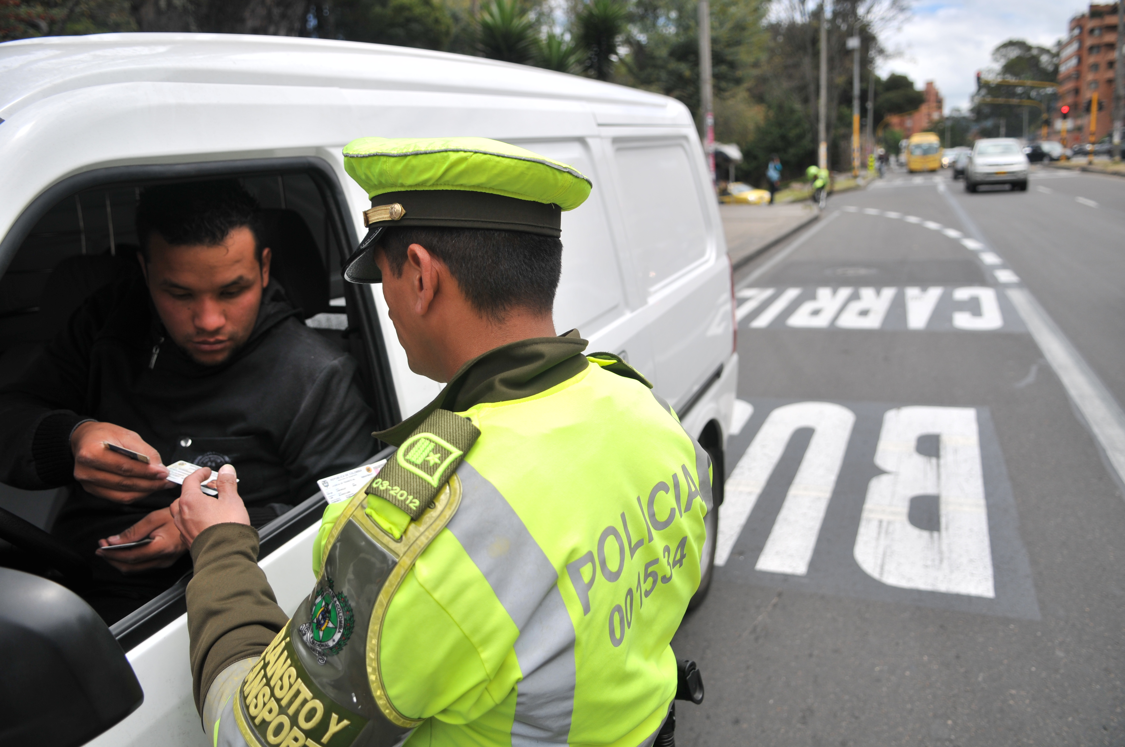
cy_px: 374
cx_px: 562
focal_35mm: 26
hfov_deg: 70.5
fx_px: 796
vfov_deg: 50.3
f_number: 2.8
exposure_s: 1/1600
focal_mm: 17
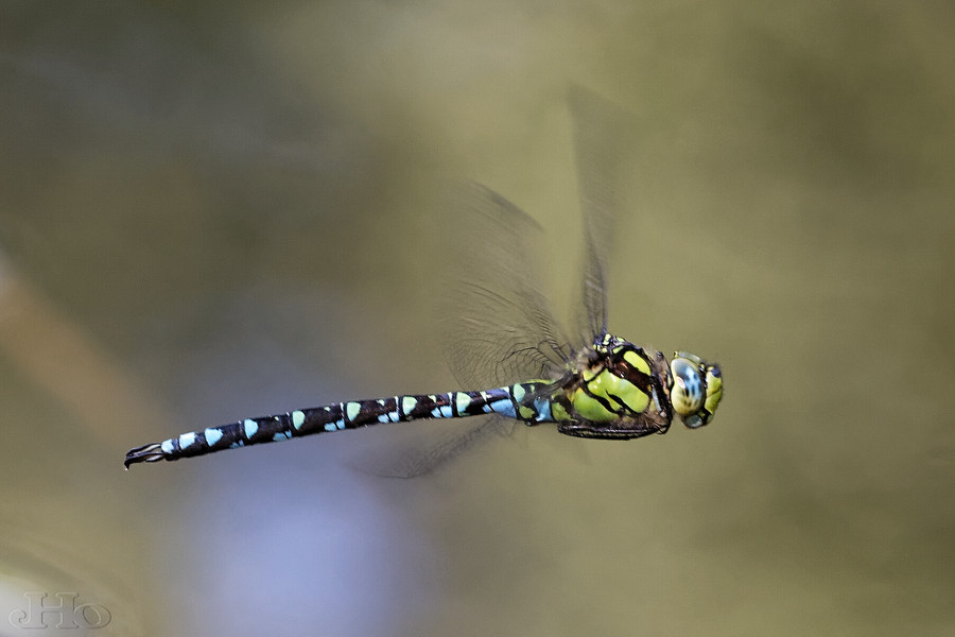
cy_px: 318
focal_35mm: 270
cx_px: 478
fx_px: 7162
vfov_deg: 5.1
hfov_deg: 7.6
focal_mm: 180
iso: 1600
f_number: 9
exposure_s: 1/320
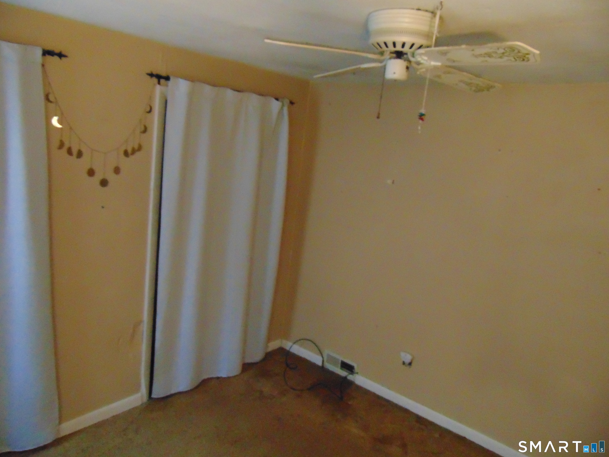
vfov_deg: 54.9
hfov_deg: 69.4
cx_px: 304
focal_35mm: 25
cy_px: 228
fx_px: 440
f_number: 3
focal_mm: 4.5
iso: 800
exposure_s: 1/25
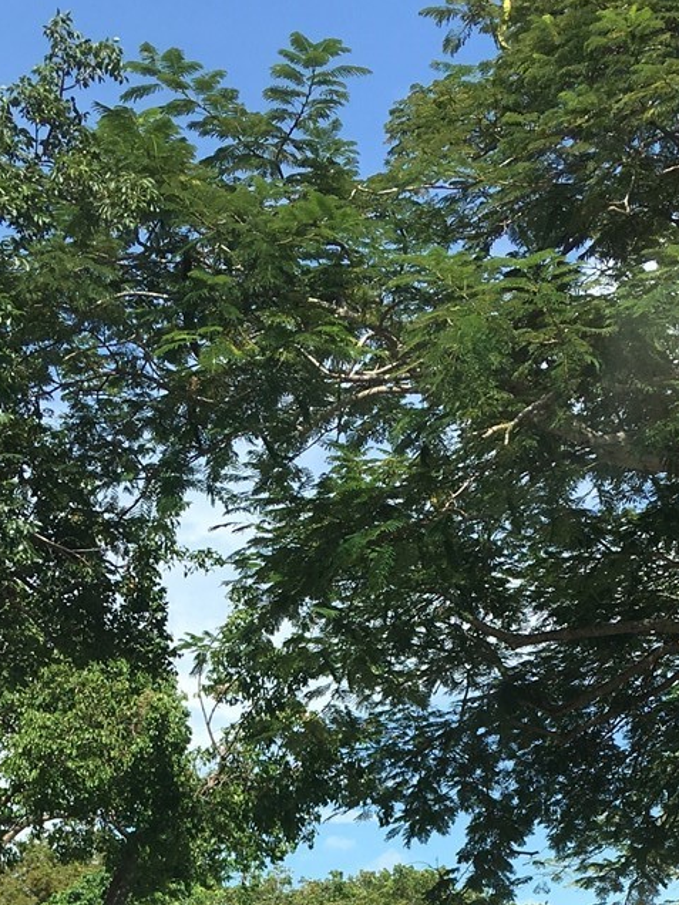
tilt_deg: +4.1
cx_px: 340
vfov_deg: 24.5
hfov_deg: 20.2
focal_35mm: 73
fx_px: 1909
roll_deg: +0.0
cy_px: 1043
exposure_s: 1/864
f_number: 2.2
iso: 25
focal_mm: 4.15
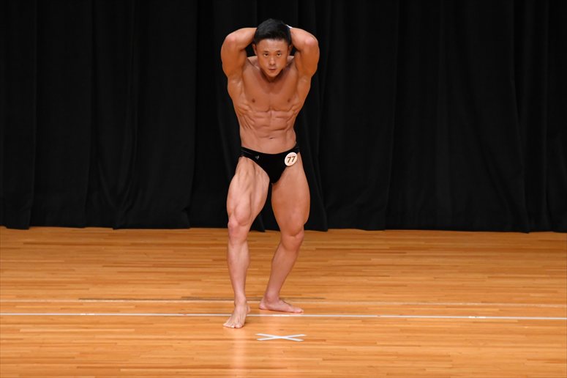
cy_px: 189
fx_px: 4487
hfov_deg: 7.2
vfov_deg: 4.8
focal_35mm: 285
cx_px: 284
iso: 3200
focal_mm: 190
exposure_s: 1/400
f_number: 5.6
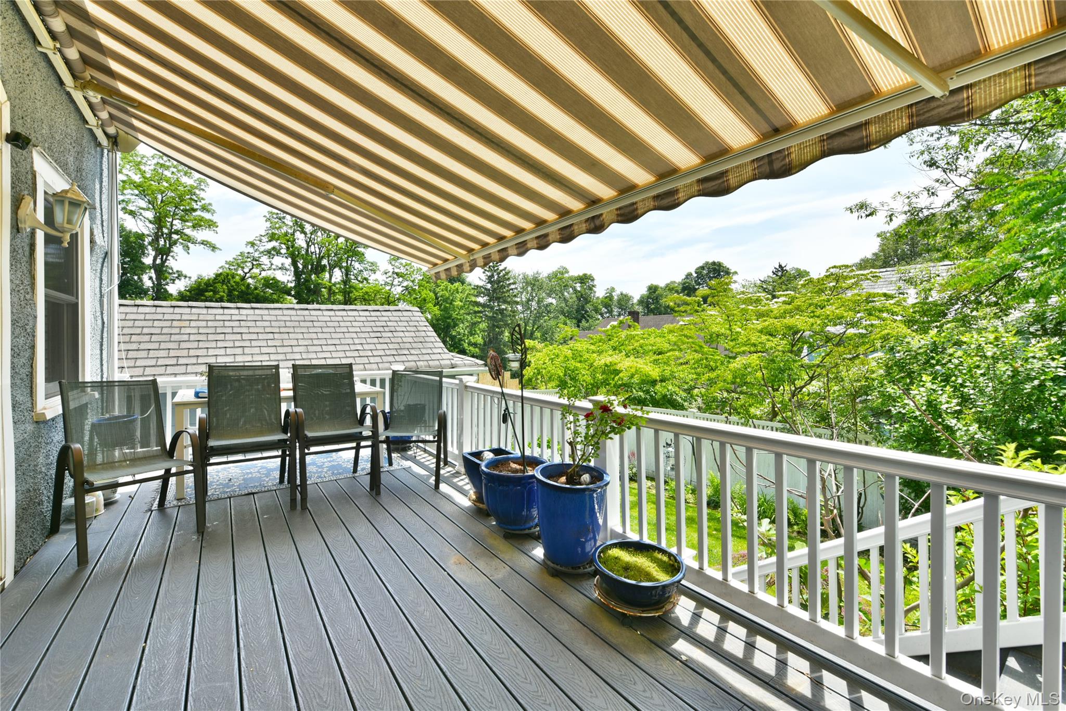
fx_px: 415
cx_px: 533
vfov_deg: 81.2
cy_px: 356
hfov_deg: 104.2
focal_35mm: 14
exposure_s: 1/125
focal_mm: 14
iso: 125
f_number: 9
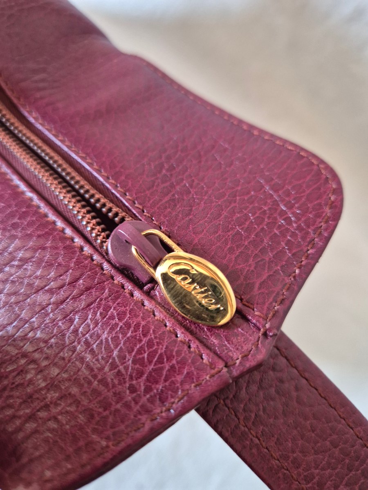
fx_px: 326
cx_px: 184
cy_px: 245
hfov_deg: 58.9
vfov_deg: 73.9
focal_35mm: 23
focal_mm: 5.4
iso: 500
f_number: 1.8
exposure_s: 1/100
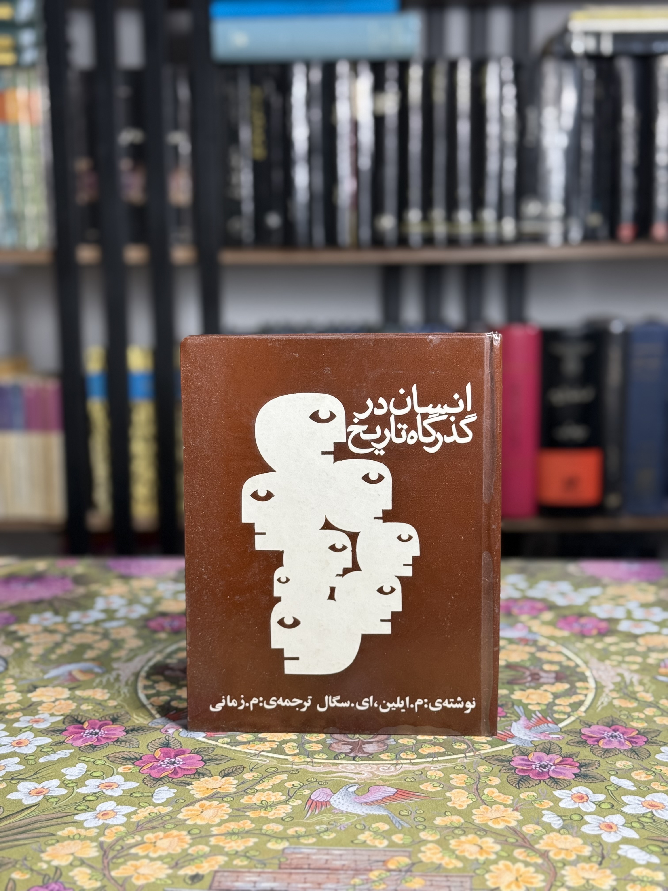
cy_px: 446
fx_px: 1235
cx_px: 334
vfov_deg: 39.7
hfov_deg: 30.3
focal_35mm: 48
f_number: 1.78
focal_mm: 6.76
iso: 100
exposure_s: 1/100
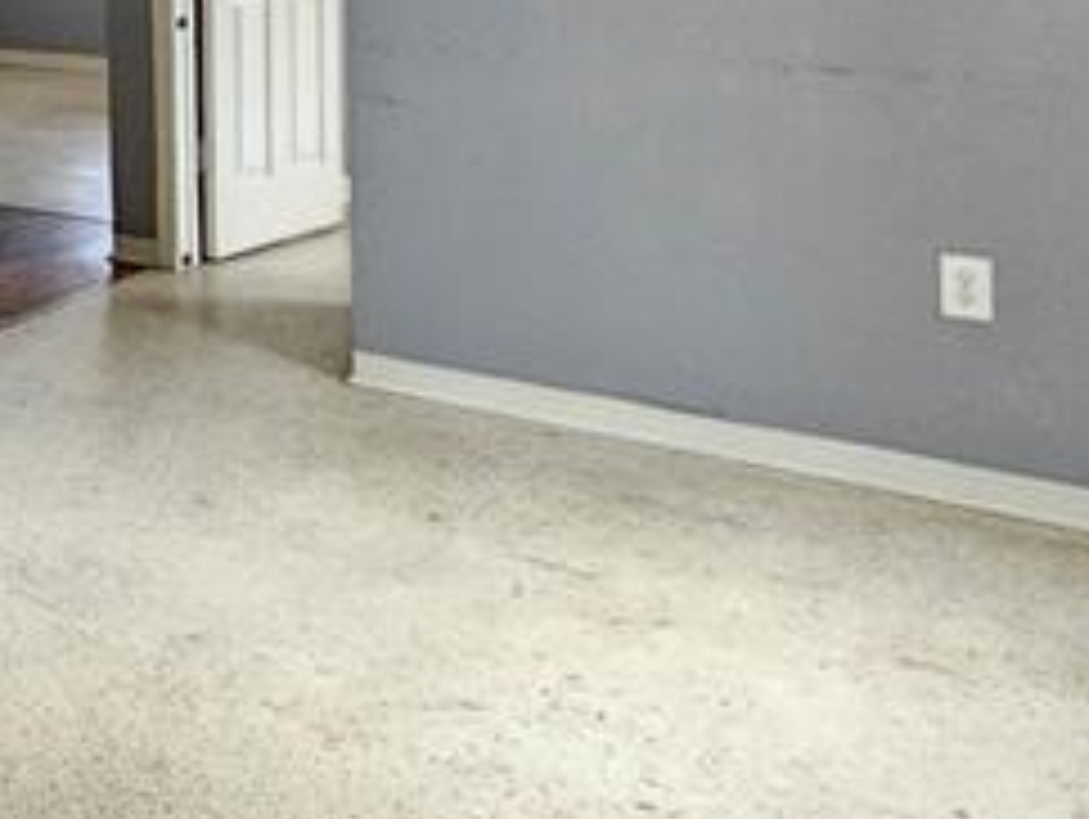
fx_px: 1732
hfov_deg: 25.4
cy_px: -122
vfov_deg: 24.5
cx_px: -585
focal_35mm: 55
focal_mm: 2.2
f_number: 2.2
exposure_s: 1/24
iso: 640
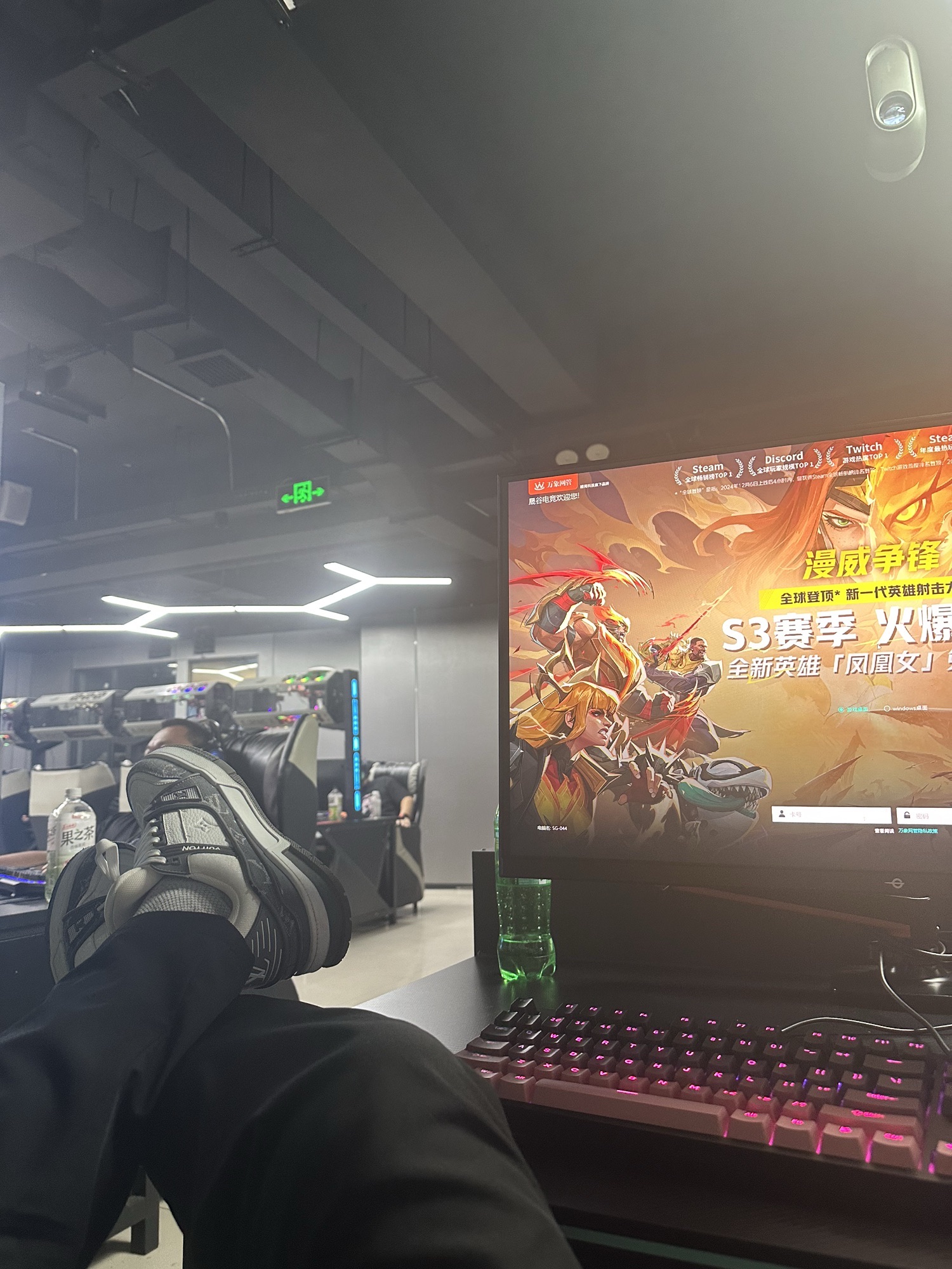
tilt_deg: +8.0
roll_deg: +0.1
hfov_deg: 56.8
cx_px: 476
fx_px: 880
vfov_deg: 71.6
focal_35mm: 24
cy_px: 634
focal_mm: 6.86
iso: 250
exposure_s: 1/50
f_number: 1.78
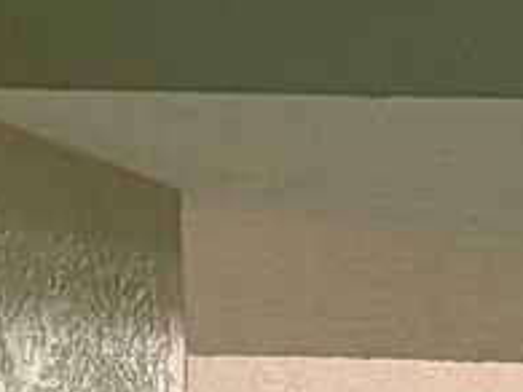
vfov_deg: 7.1
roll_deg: -3.0
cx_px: 1566
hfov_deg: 8.8
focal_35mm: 185
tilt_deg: -7.0
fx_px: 2793
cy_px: 1183
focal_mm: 6.76
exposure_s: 1/40
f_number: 1.78
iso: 640
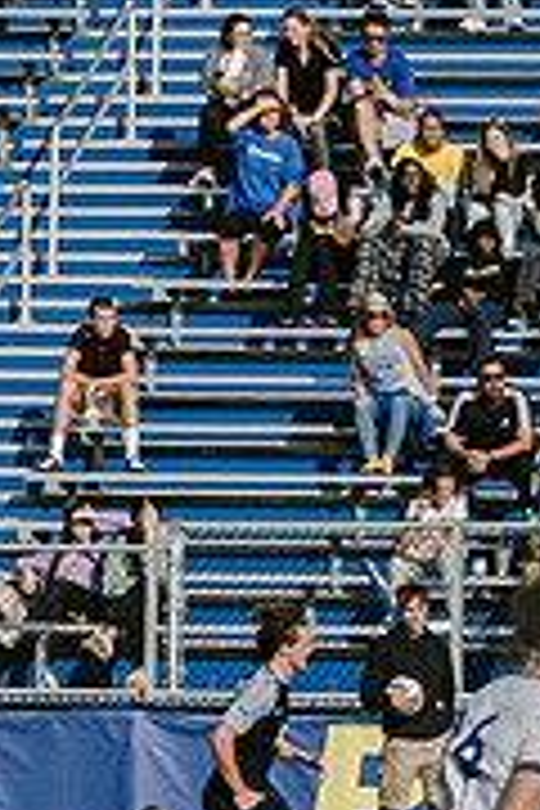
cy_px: 808
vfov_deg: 3.2
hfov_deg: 2.1
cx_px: 966
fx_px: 14556
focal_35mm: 647
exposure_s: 1/5000
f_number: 5.6
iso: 640
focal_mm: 70
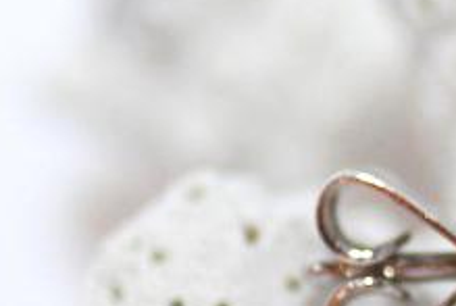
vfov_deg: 1.9
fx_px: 9075
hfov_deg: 2.9
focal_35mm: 715
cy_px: 229
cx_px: 1016
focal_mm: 90
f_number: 5
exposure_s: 1/13
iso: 400
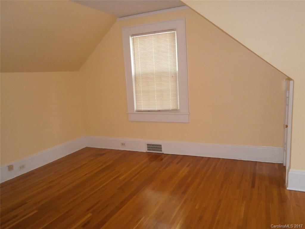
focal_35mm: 26
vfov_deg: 53.1
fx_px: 229
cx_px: 152
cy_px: 114
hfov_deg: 67.3
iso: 200
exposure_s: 1/30
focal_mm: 4.7
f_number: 2.8
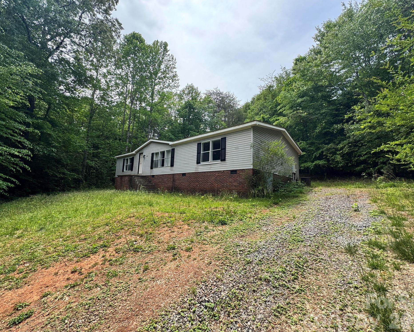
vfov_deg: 84.0
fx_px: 184
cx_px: 210
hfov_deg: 96.8
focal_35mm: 15
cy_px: 166
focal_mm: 2.22
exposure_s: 1/498
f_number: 2.2
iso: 40
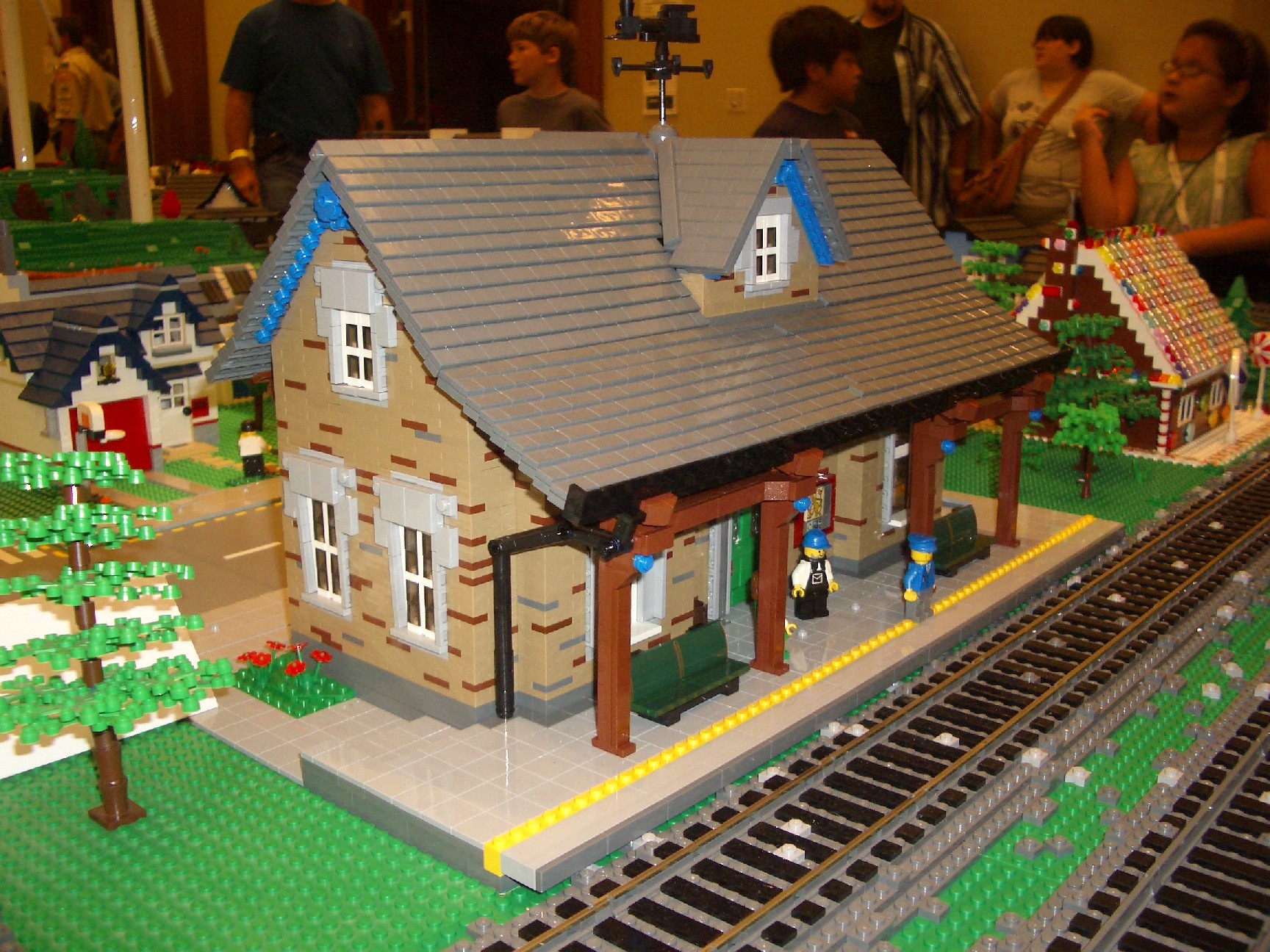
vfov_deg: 40.7
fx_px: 1284
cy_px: 476
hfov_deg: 52.6
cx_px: 635
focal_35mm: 35
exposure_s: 1/60
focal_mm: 5.8
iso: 100
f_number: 2.6
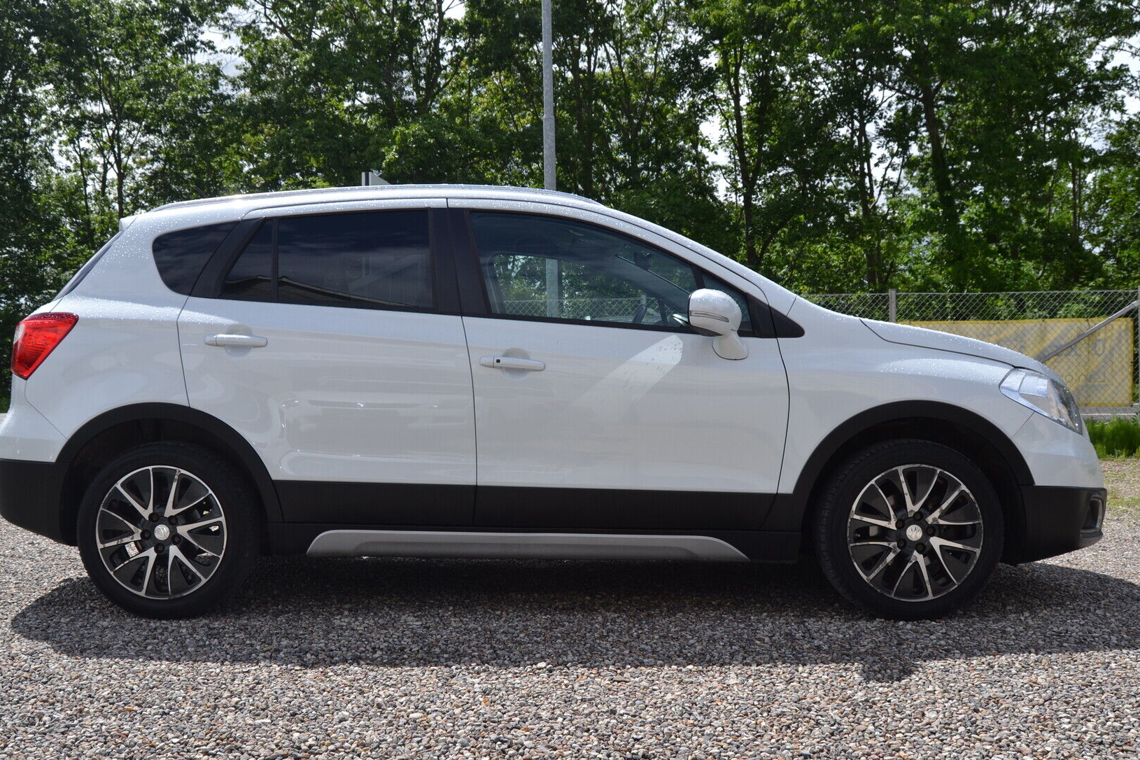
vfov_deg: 39.3
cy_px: 402
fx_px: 1064
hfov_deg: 56.3
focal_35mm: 34
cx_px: 528
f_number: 9
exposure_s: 1/320
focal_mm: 19
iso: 100
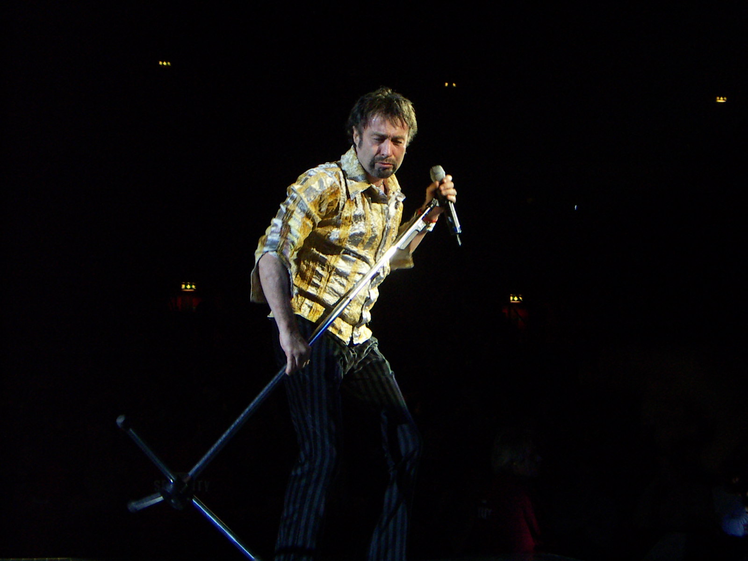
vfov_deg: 24.4
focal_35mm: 60
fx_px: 1297
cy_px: 280
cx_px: 374
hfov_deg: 32.2
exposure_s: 1/60
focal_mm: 8
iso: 125
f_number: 3.2
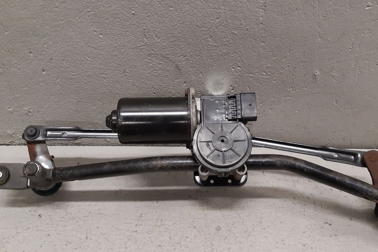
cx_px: 199
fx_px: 388
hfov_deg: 51.9
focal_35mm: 37
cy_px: 134
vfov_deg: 35.9
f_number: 1.7
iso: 160
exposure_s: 1/50
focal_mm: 3.93
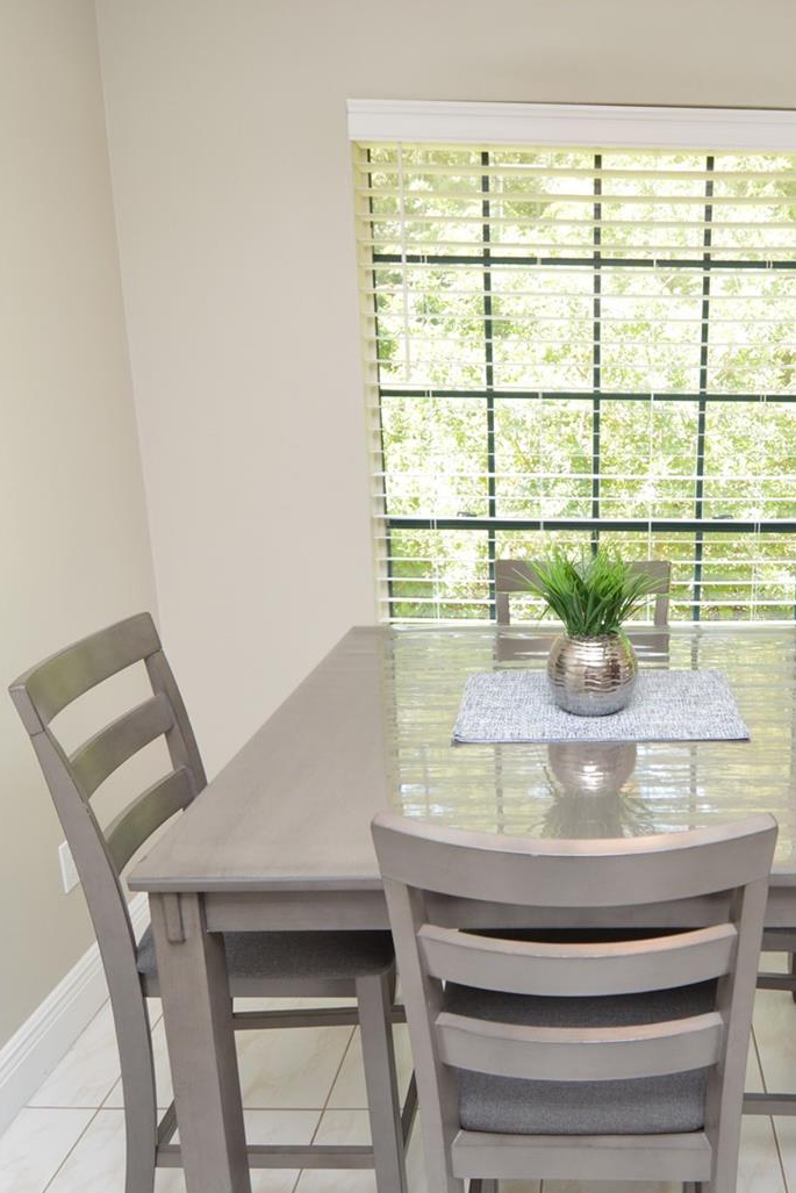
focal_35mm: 28
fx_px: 928
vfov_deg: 65.5
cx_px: 616
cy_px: 607
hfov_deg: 44.5
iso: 400
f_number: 4.5
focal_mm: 12
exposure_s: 1/80
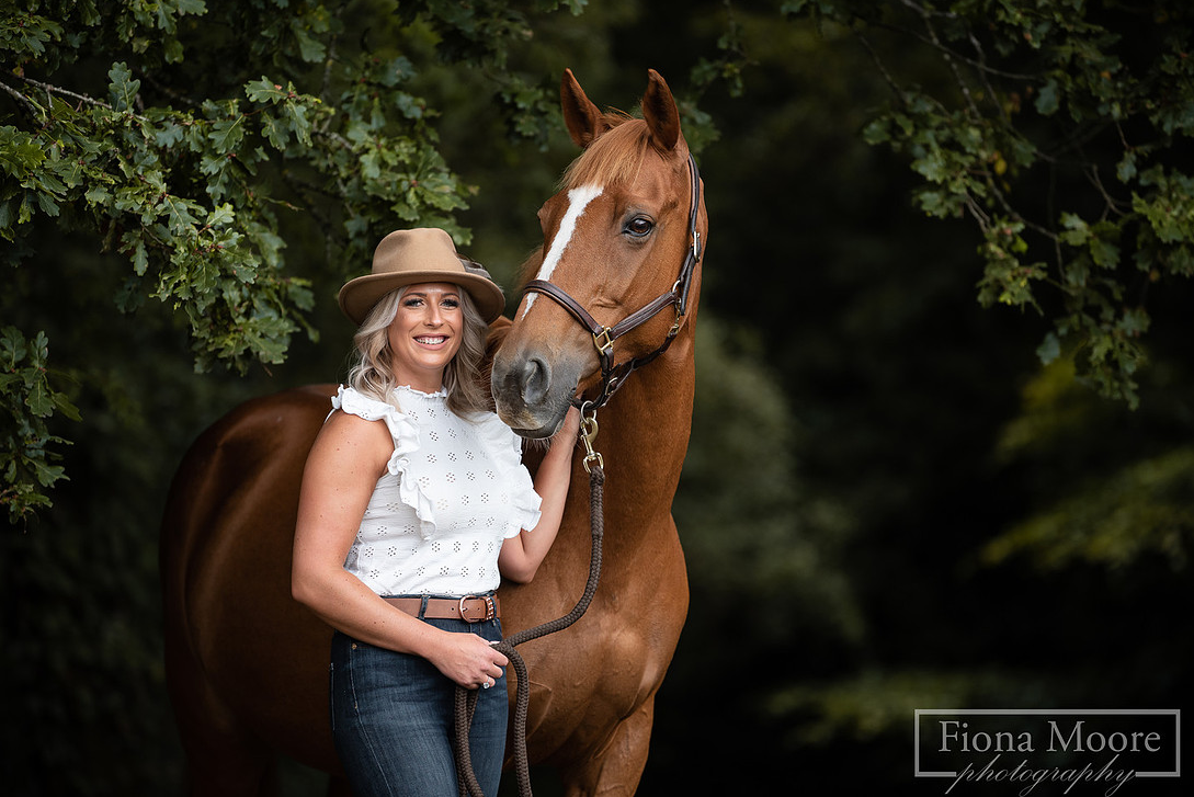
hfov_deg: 10.2
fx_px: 6702
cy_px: 398
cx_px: 593
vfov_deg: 6.8
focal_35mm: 202
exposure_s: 1/500
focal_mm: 200
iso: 360
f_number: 3.2
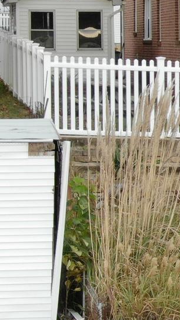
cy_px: 105
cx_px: 499
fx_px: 1672
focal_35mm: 197
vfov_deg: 10.9
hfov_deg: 5.8
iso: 100
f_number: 3.8
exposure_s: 1/48
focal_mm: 8.6
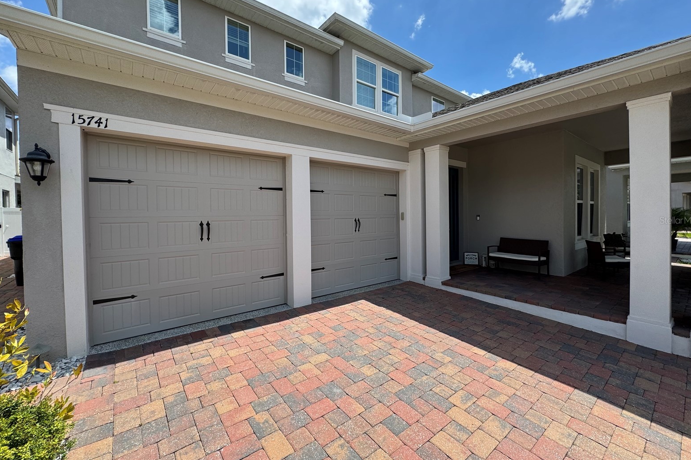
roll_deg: +0.8
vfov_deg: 77.3
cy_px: 220
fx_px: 288
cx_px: 346
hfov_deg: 100.4
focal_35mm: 15
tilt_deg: -1.4
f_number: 2.2
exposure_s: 1/1078
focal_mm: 2.22
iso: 40
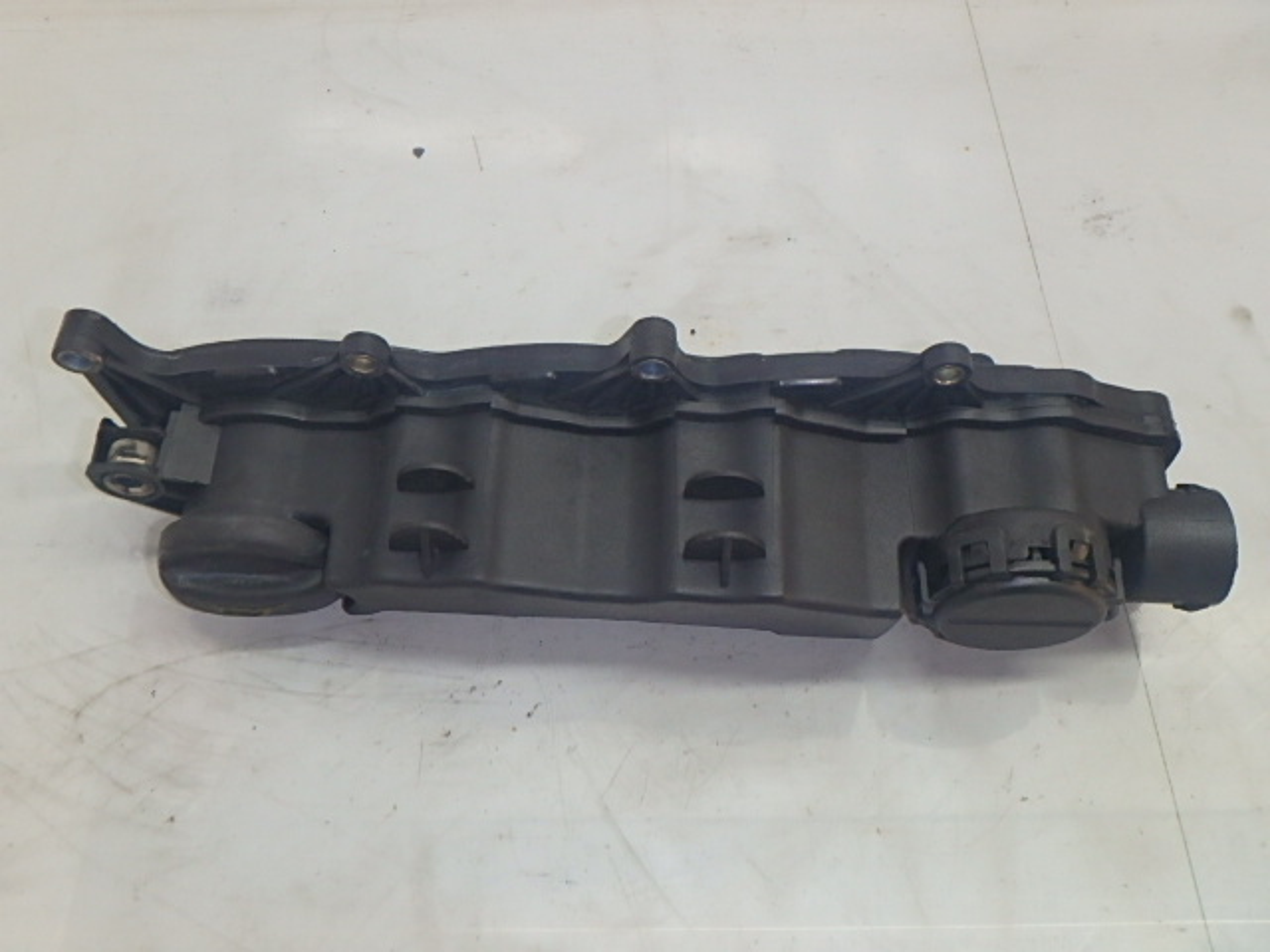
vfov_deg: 41.8
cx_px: 635
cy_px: 476
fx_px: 1247
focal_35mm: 34
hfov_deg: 54.0
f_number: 4.9
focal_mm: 6
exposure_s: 1/40
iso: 320
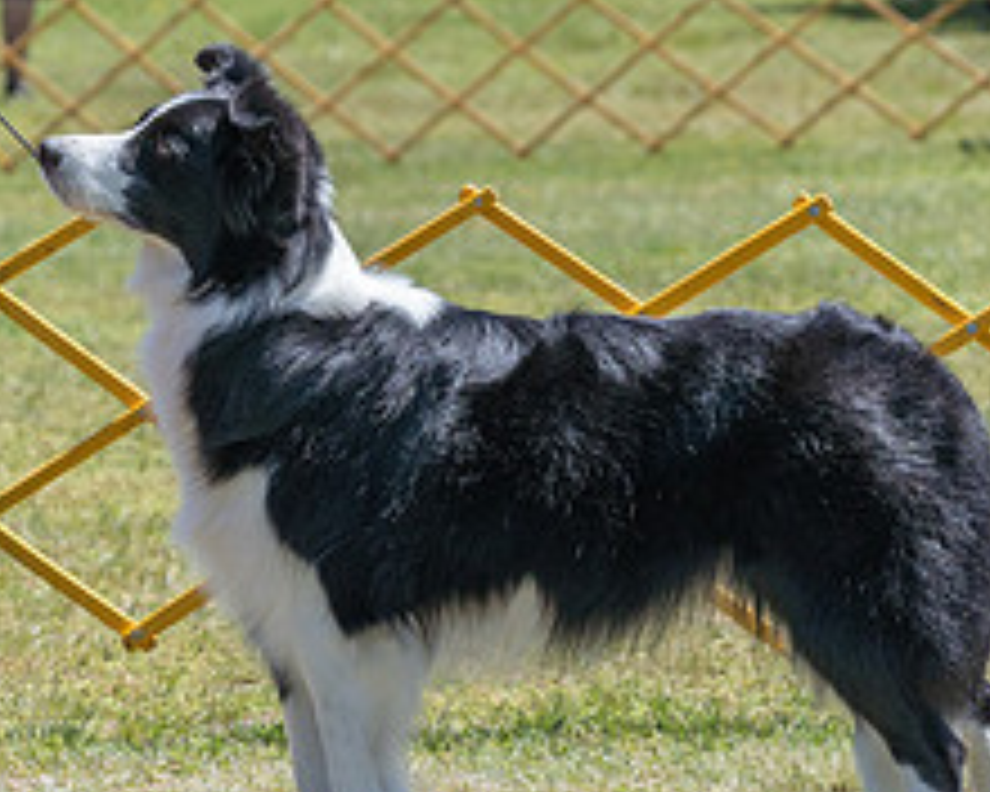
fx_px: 11222
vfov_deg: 4.0
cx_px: 250
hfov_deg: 5.0
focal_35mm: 383
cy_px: 0
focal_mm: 133
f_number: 7.1
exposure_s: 1/1600
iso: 640
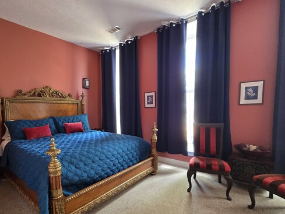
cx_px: 117
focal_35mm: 17
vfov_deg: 74.4
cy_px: 122
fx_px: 140
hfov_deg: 90.1
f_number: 2.2
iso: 500
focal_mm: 2.2
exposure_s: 1/60
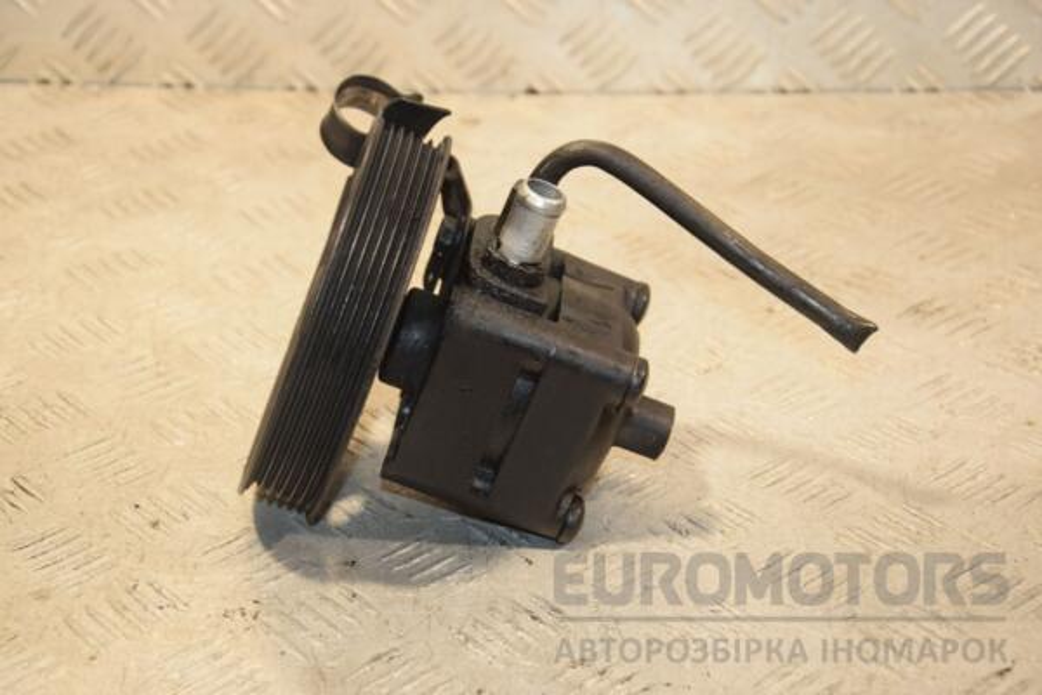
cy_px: 348
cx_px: 521
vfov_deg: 17.5
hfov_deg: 26.0
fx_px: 2257
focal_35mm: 78
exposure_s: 1/200
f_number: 5.6
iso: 800
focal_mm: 52
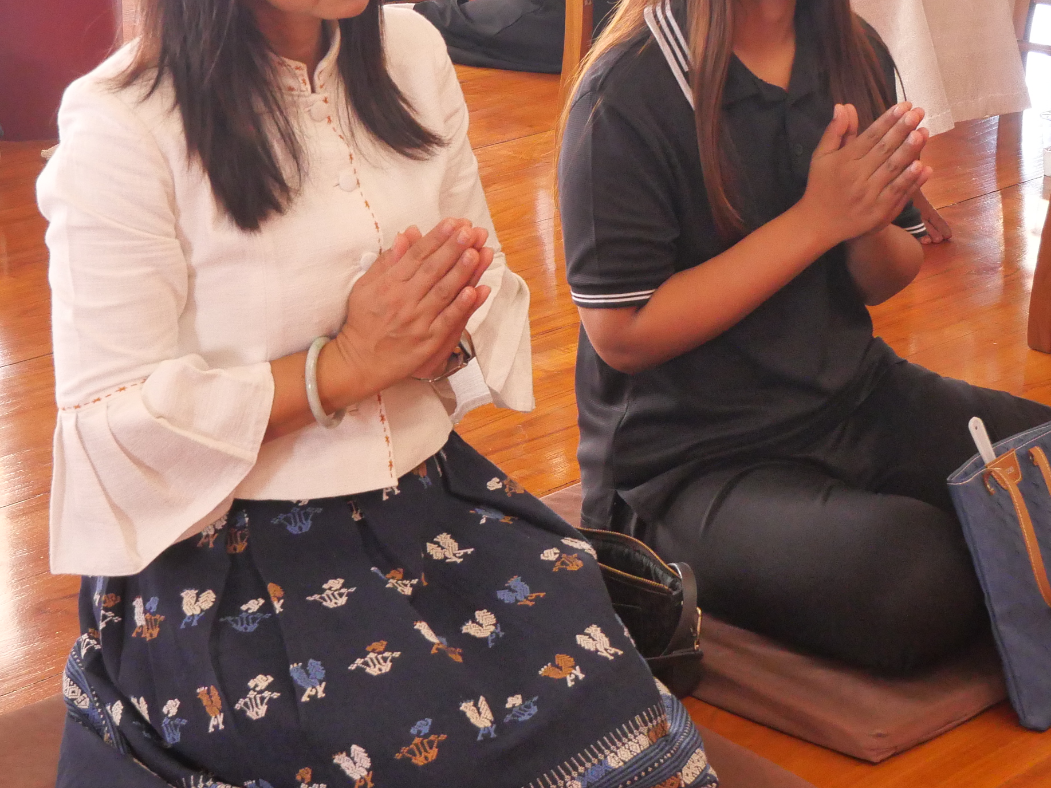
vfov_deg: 20.4
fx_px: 2186
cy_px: 269
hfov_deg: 27.0
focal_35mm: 72
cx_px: 501
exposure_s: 1/40
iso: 2000
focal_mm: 18
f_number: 5
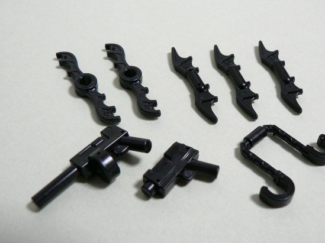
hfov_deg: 44.7
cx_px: 189
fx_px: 394
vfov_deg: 34.3
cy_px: 119
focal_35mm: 42
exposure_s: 1/15
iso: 200
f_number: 2.8
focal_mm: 6
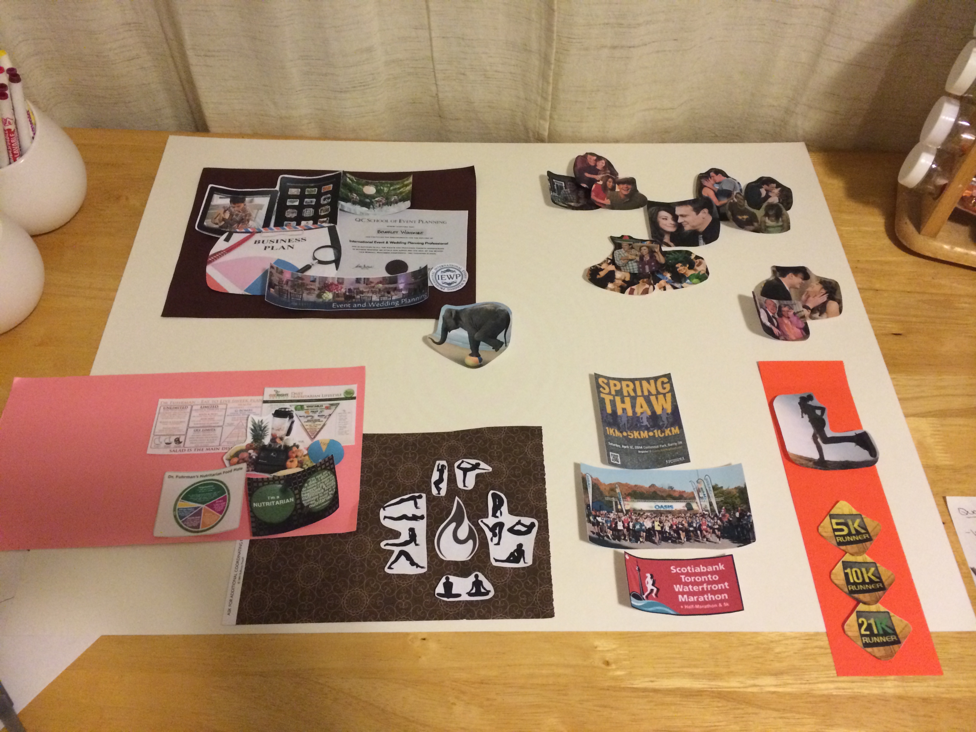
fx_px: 846
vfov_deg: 46.8
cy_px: 366
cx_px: 488
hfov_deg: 60.0
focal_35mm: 30
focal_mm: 4.12
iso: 320
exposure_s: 1/30
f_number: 2.2
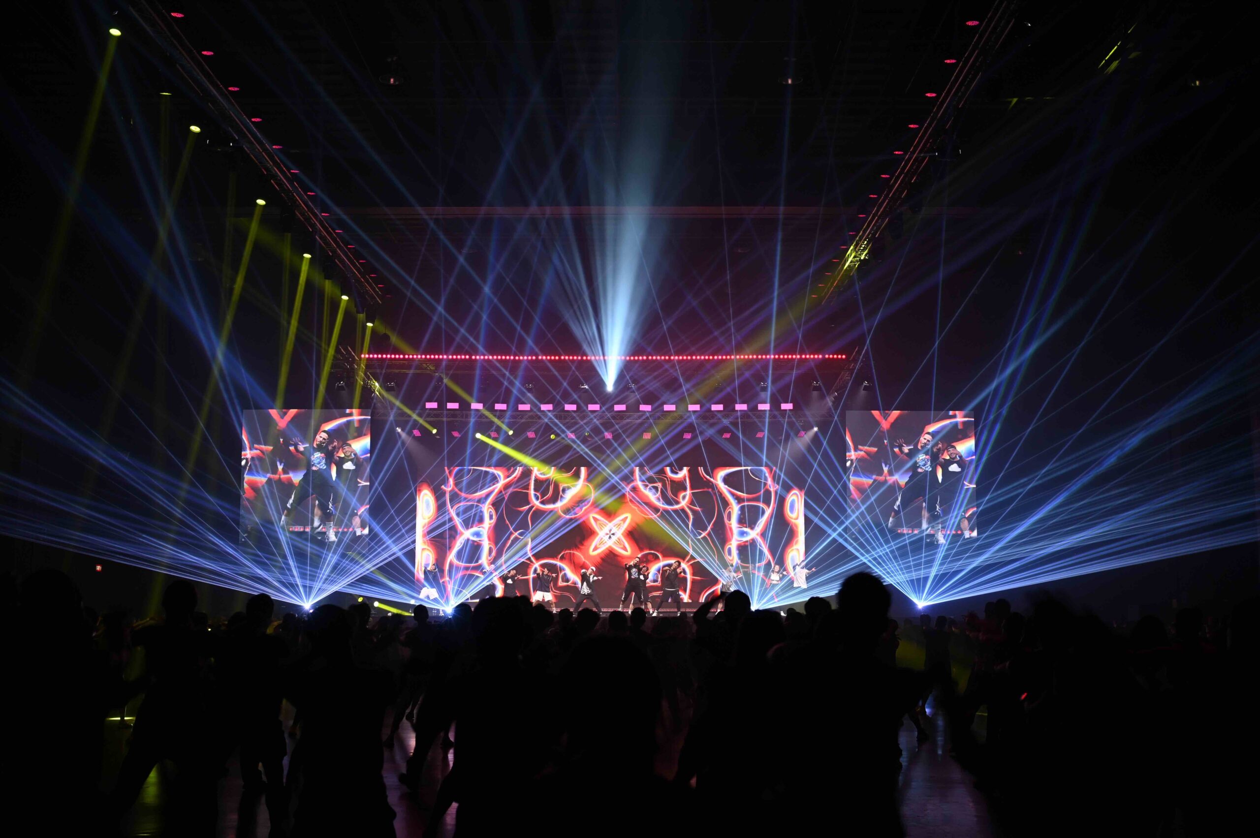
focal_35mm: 40
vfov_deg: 33.4
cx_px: 630
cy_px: 419
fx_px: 1399
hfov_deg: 48.5
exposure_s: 1/40
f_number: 4.5
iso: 320
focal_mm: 40
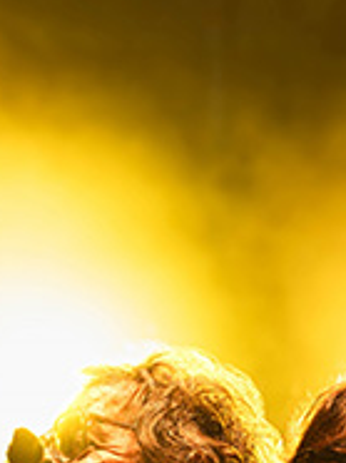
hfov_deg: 5.1
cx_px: 22
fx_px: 3874
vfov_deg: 6.8
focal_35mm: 290
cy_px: 643
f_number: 2.8
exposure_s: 1/250
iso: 640
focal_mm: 70
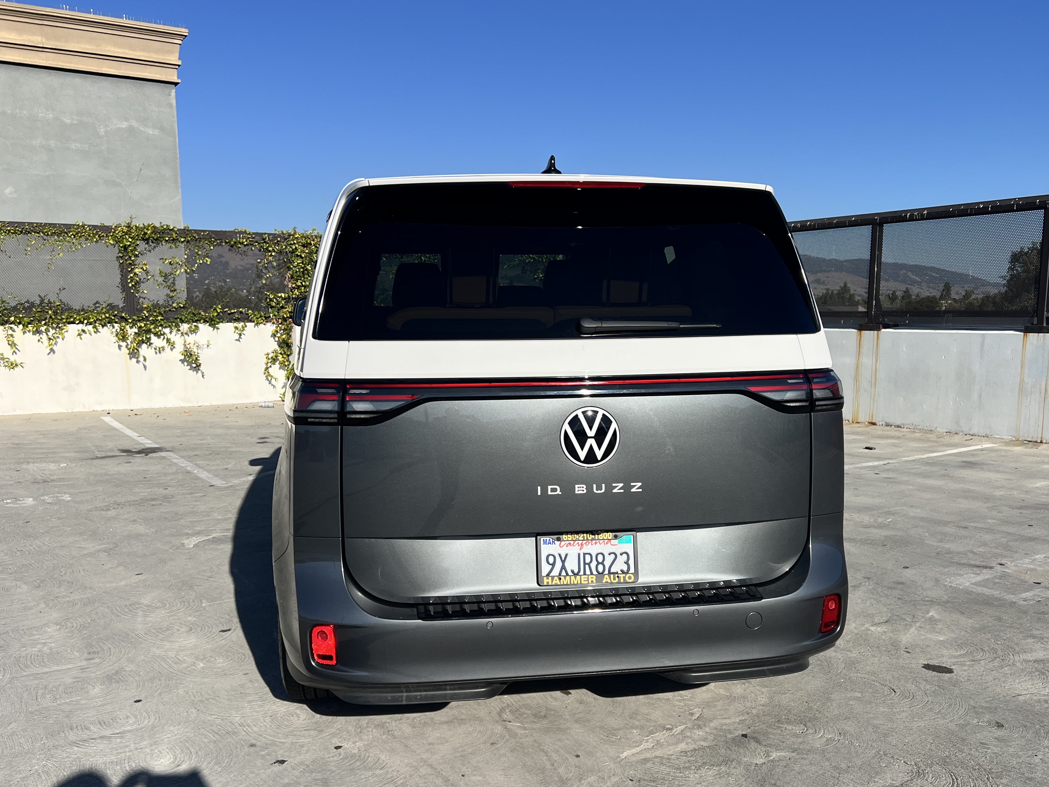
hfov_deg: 56.8
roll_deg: -0.2
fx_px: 970
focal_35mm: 32
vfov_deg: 44.0
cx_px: 553
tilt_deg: -8.4
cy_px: 452
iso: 50
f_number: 1.5
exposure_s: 1/6211
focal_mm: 5.7
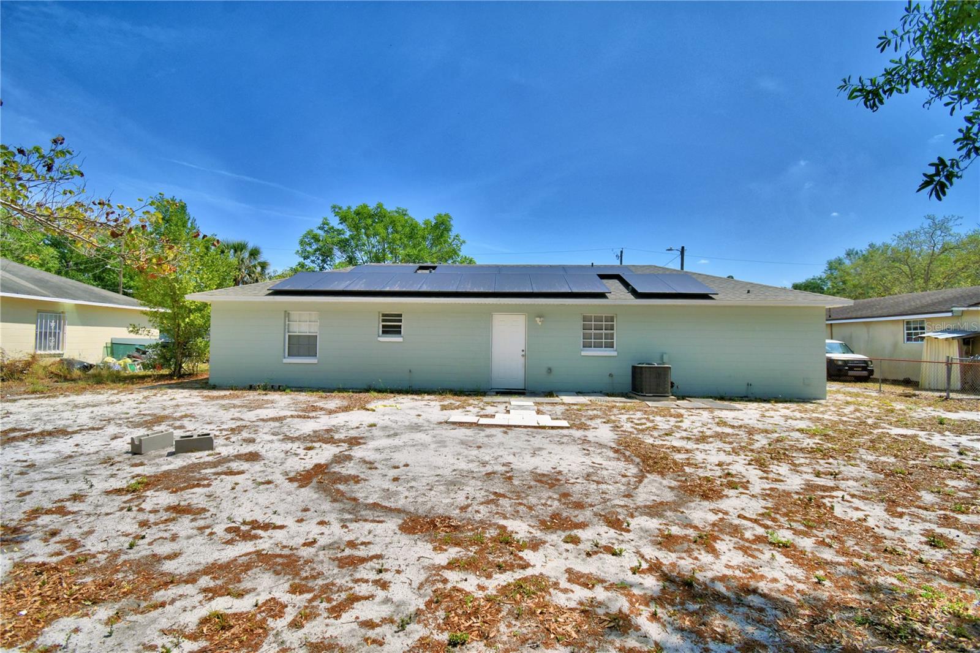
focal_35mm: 15
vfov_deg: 77.3
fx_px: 408
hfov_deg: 100.4
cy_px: 326
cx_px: 490
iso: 100
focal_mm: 10
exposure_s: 1/2000
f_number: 4.5
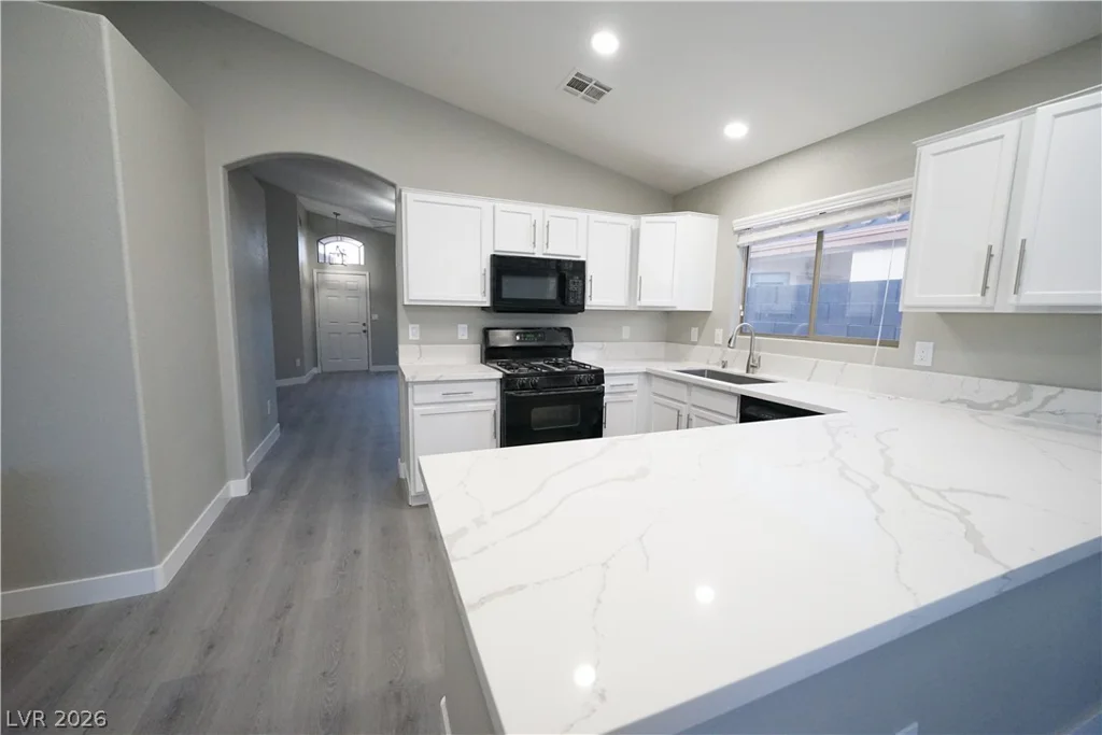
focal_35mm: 14
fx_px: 429
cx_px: 551
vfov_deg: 81.2
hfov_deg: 104.2
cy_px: 368
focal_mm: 14
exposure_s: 1/125
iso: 6400
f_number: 8
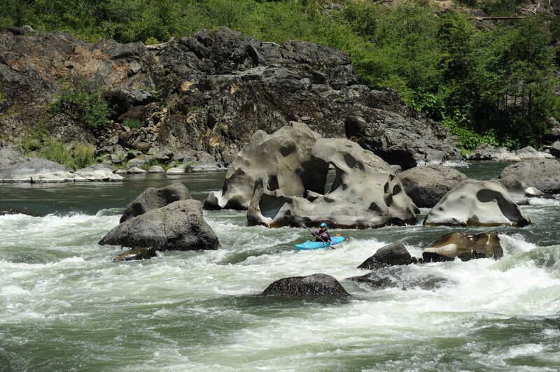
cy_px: 186
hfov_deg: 15.2
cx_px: 280
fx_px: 2098
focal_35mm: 135
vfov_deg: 10.1
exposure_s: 1/1000
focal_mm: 135
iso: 200
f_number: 6.3
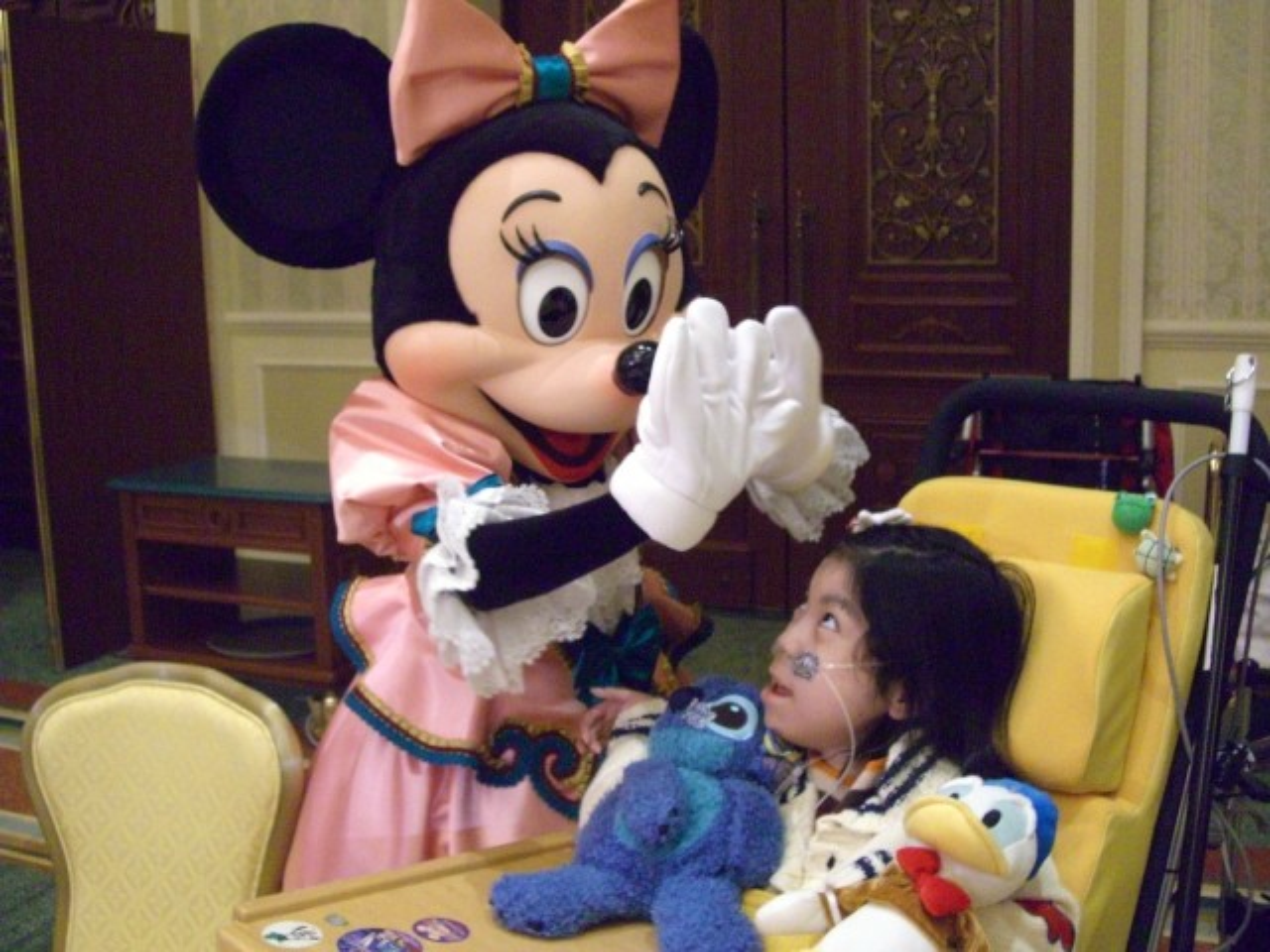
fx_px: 1394
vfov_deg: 37.7
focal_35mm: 38
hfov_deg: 49.0
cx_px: 635
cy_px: 476
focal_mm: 7.9
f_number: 2.8
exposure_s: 1/60
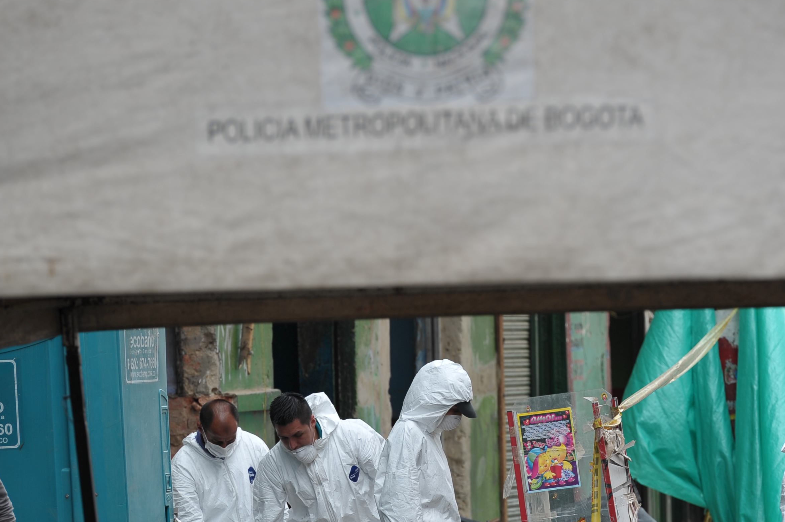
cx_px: 489
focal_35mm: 362
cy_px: 409
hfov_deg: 5.7
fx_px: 7889
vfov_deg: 3.8
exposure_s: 1/250
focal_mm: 200
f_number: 4
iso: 200
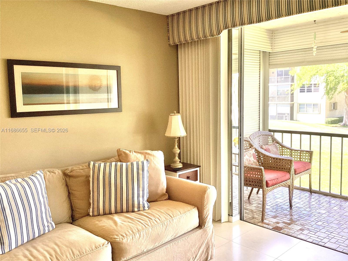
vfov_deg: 45.4
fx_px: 312
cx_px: 174
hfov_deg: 58.4
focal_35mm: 31
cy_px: 130
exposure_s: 1/100
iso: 50
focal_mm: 3.3
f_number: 2.4
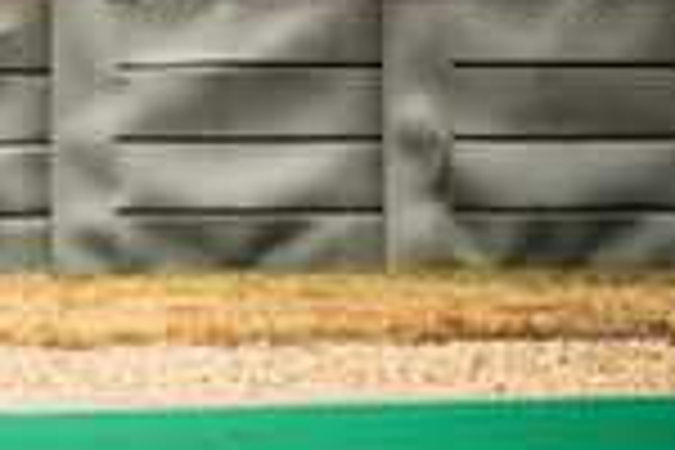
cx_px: -616
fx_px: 30354
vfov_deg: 0.8
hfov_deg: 1.3
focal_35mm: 1619
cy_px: 821
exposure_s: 1/2500
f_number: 2.8
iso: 320
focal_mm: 280
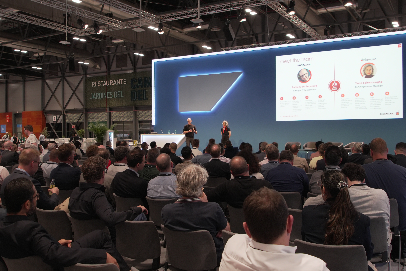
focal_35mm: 36
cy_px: 136
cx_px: 203
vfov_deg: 36.9
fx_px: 406
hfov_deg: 53.1
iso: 800
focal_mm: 24
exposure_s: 1/60
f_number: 5
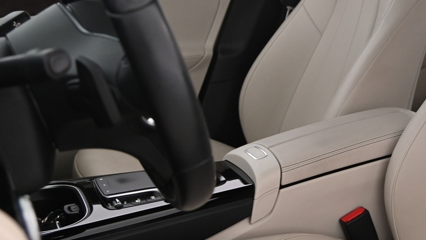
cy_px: 14
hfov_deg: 32.8
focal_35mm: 63
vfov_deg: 18.7
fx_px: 712
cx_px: 310
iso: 1250
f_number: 4
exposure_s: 1/20
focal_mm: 28
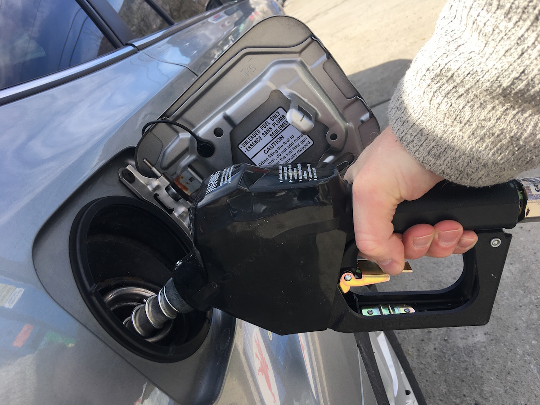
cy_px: 202
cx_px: 270
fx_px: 452
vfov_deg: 48.2
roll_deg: +30.6
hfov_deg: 61.7
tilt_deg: -28.0
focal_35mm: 29
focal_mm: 4.15
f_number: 2.2
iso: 25
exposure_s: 1/561
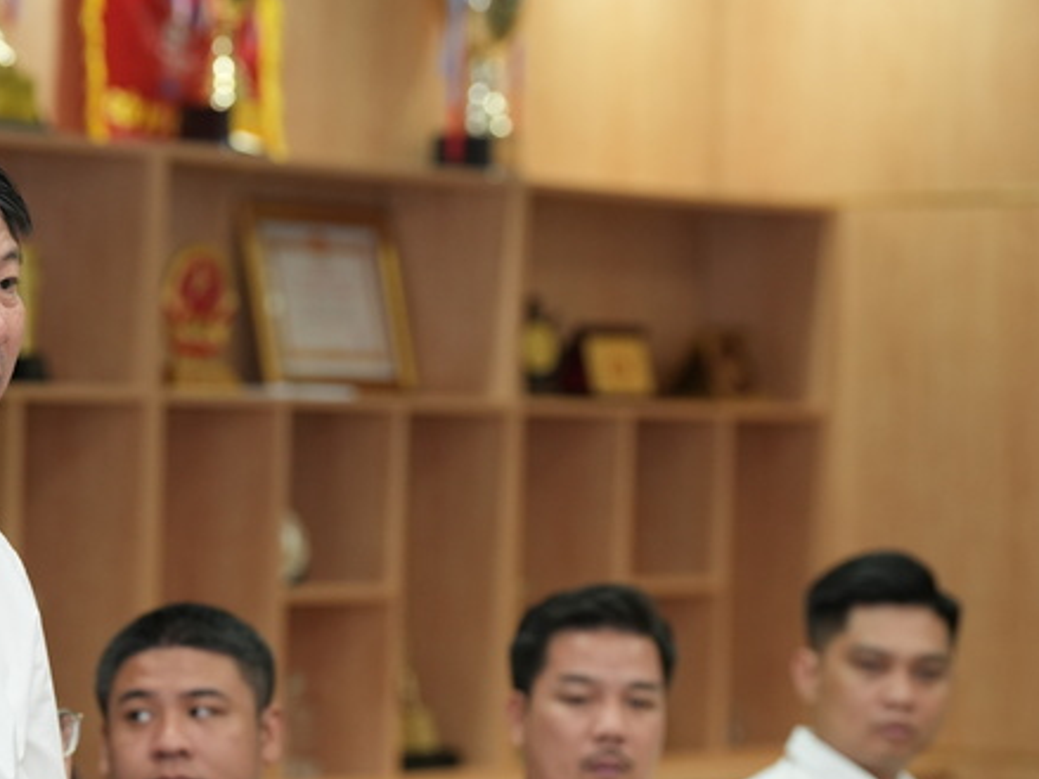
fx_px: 5521
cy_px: 605
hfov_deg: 10.7
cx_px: 180
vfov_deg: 8.1
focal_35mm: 184
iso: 1600
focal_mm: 105
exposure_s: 1/200
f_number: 3.5
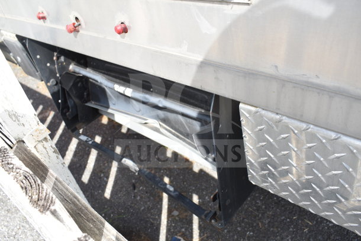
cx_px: 180
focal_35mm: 30
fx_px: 301
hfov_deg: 61.9
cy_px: 120
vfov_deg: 43.6
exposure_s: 1/125
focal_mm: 20
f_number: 5.6
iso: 100
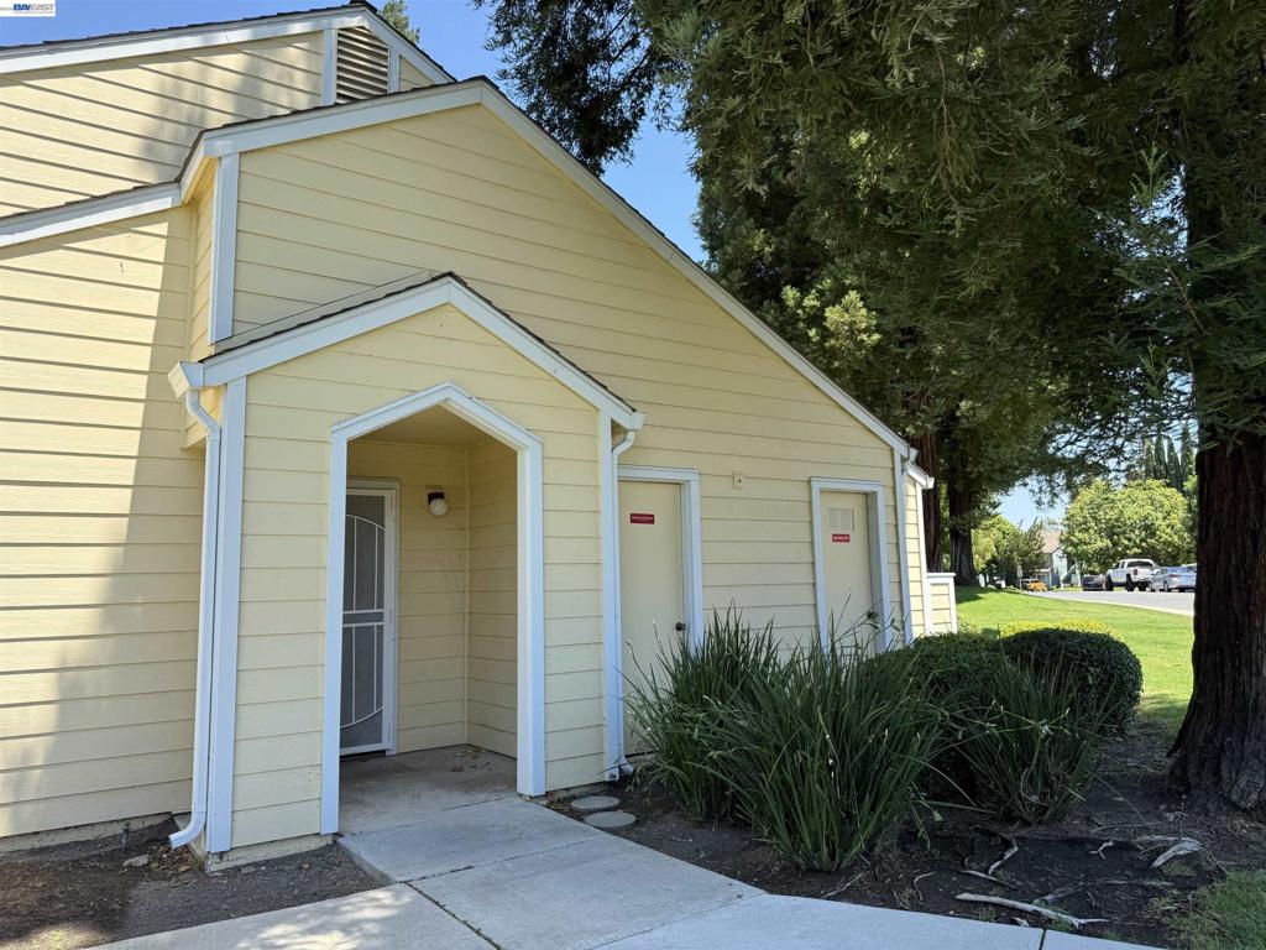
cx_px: 633
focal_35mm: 24
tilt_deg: +7.3
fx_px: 878
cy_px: 475
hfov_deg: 71.6
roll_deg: +1.1
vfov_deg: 56.8
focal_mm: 6.76
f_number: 1.78
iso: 100
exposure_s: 1/1689
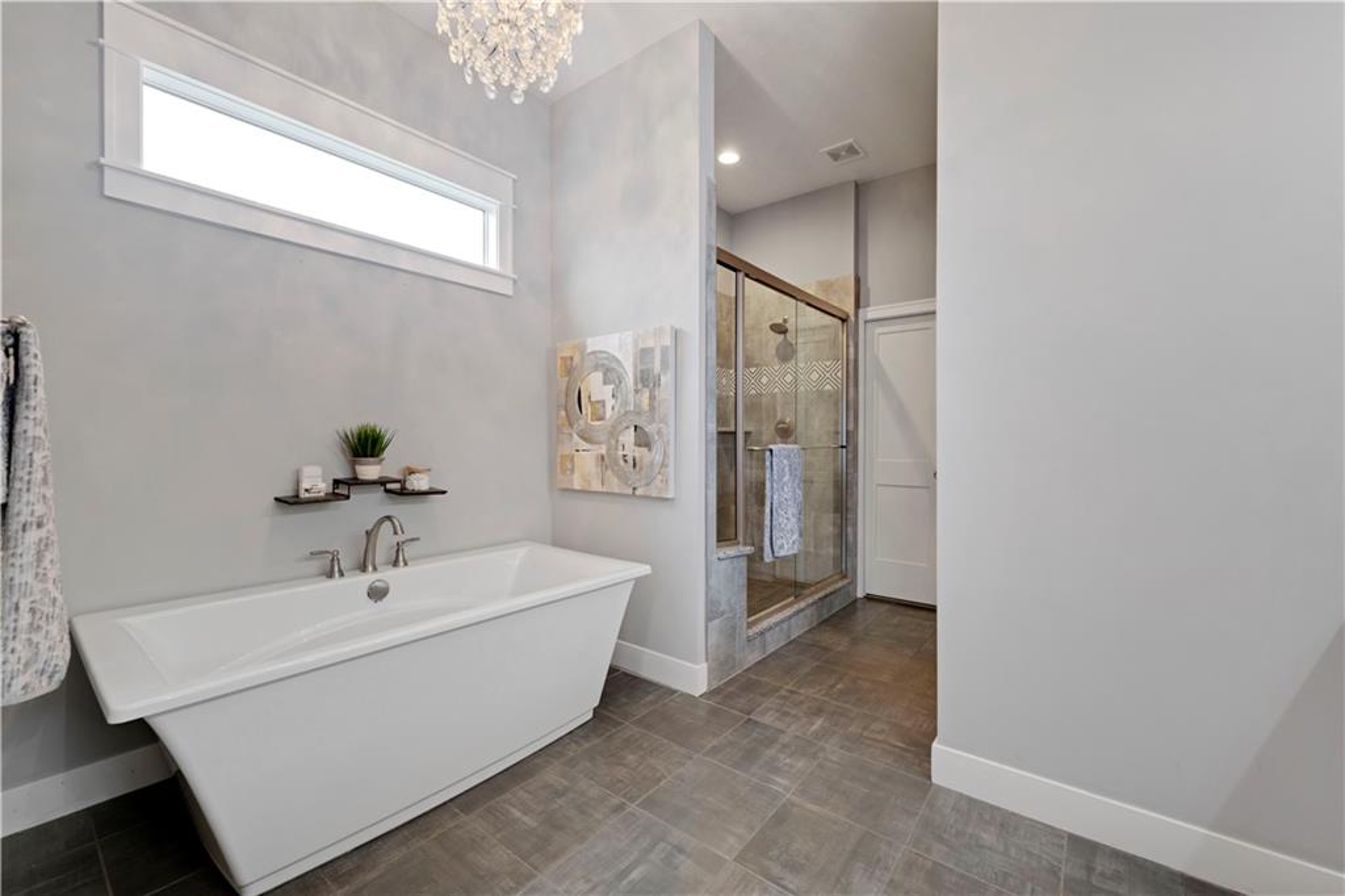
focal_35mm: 15
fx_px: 560
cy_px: 448
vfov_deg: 77.3
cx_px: 672
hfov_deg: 100.4
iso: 100
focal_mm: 15
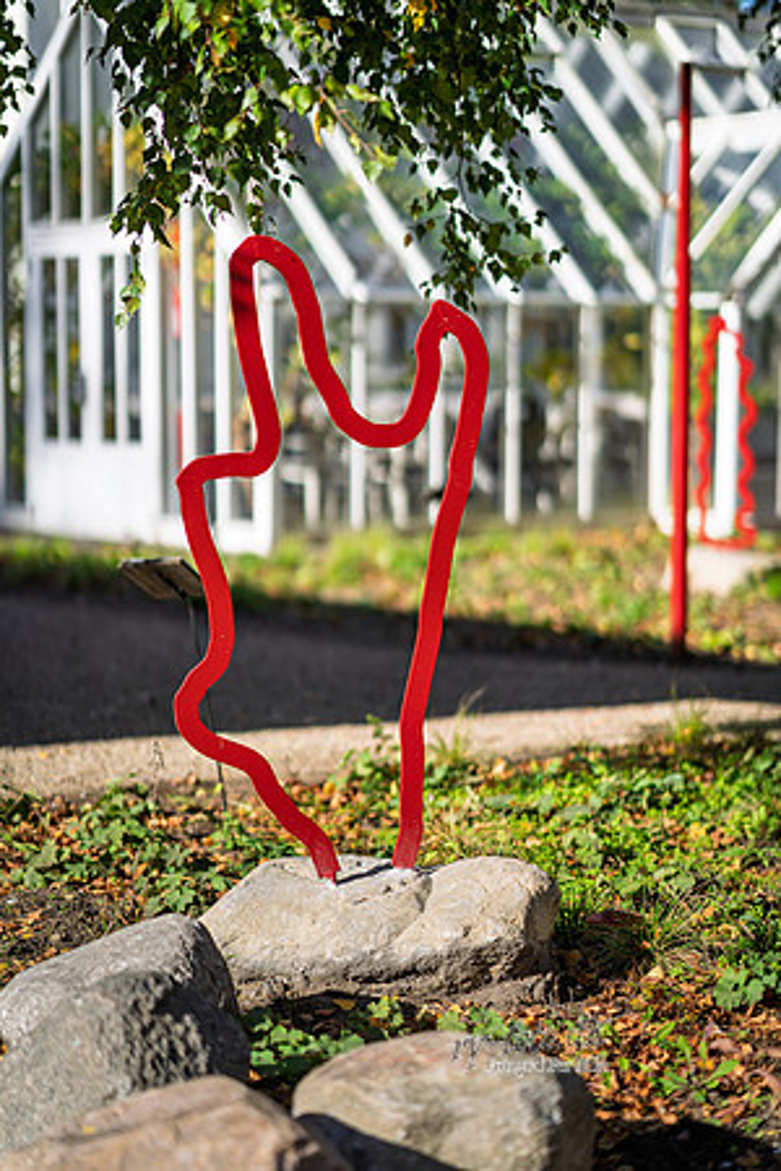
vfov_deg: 23.9
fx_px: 2766
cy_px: 586
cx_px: 390
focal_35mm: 85
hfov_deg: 16.1
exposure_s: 1/4000
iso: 64
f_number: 1.4
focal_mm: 85
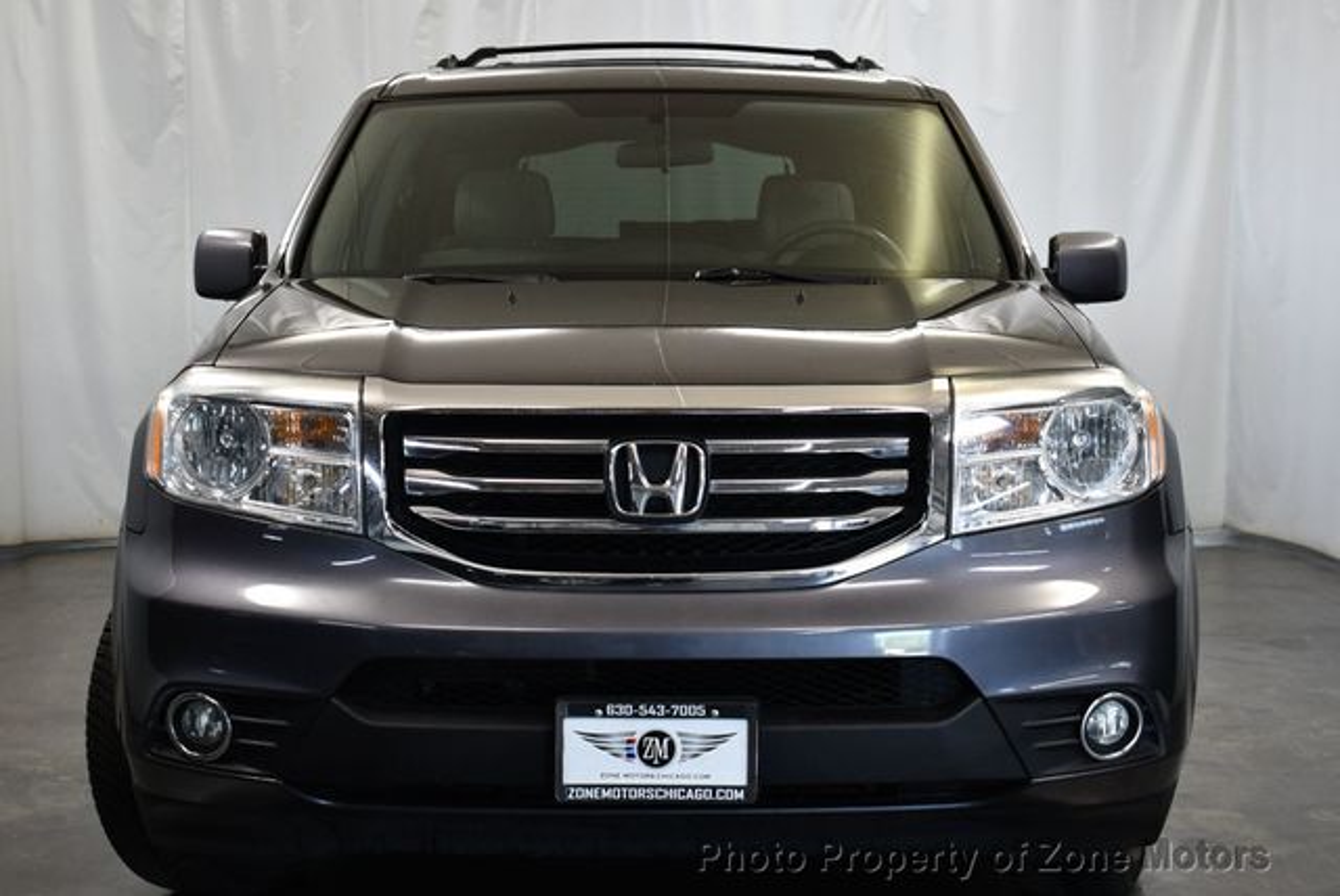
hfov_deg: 36.8
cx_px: 670
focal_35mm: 54
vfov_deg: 25.1
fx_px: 2012
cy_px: 448
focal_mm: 27
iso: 800
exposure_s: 1/125
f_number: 4
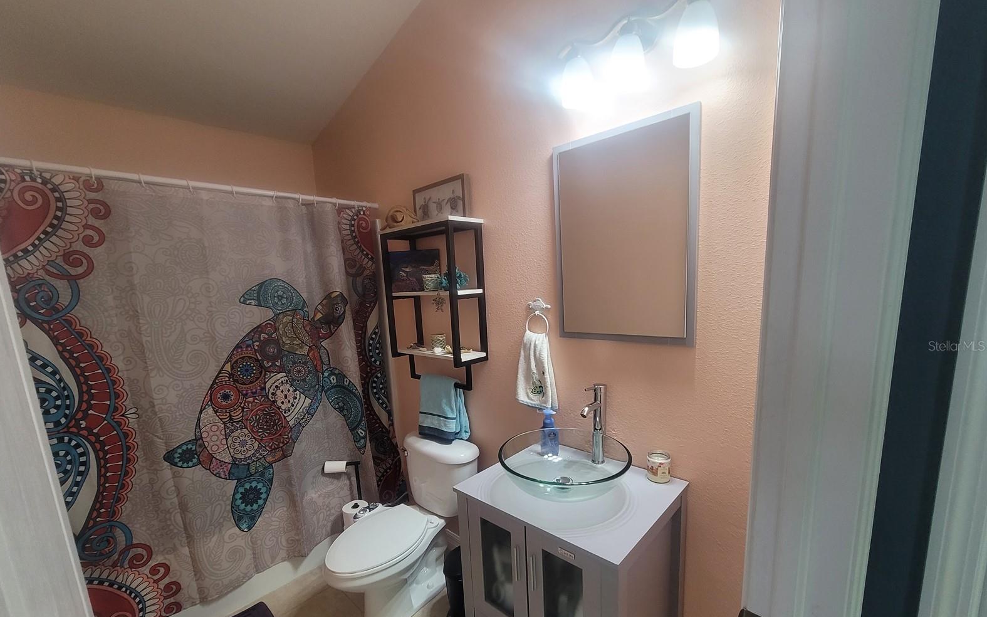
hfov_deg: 105.3
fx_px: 377
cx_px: 486
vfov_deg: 78.3
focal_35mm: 14
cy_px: 345
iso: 250
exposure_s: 1/60
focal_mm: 2.2
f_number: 2.2
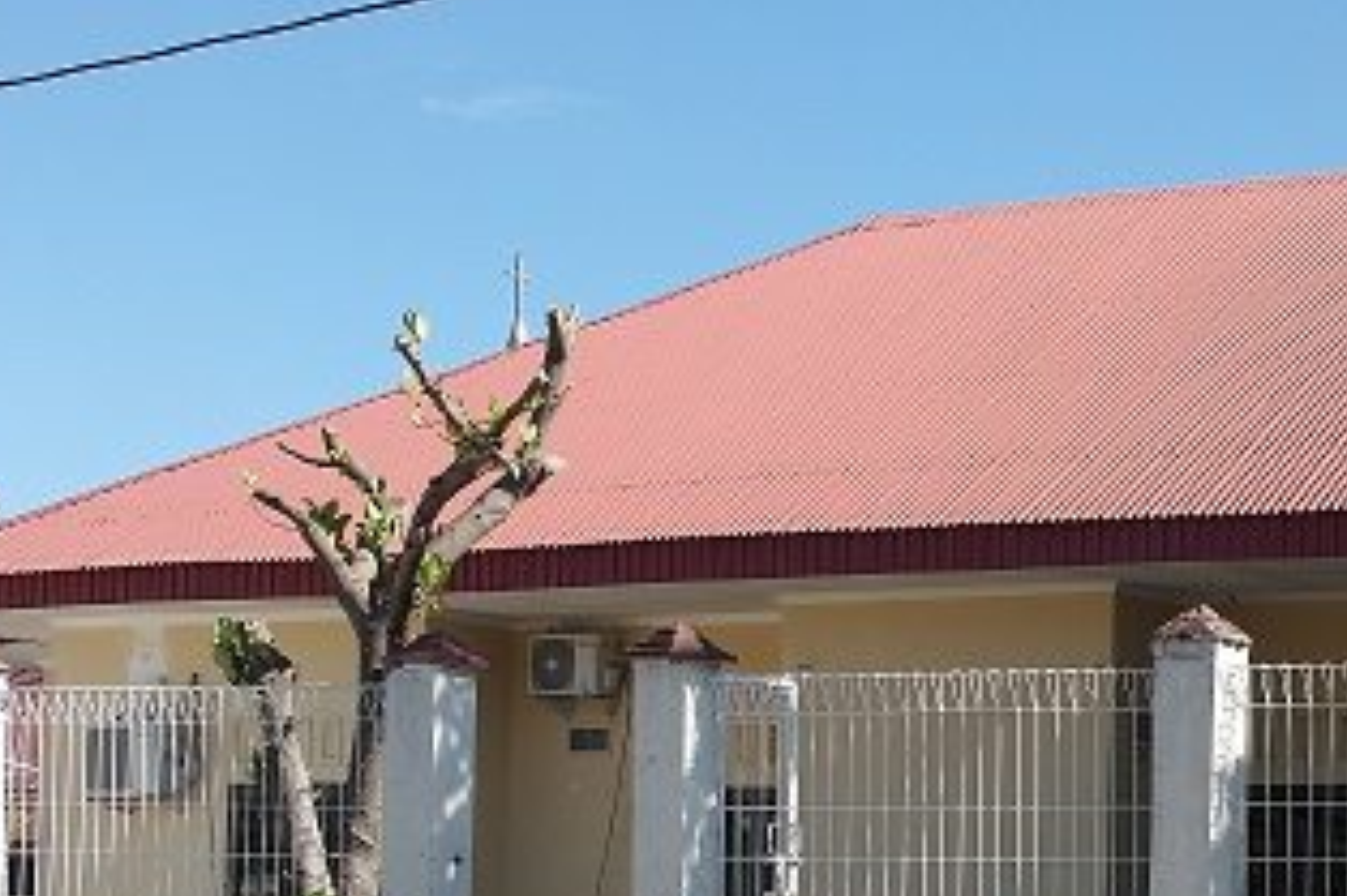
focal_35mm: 72
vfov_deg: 18.7
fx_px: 2692
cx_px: 1407
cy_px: 767
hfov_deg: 26.3
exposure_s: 1/250
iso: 100
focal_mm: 22
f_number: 6.3
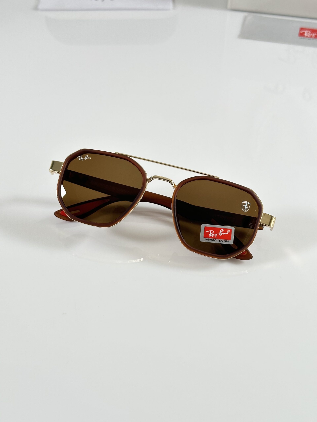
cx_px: 158
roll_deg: -0.7
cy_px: 211
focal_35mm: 48
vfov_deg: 39.7
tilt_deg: -41.8
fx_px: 586
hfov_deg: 30.3
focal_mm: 6.86
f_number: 1.78
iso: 80
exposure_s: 1/100
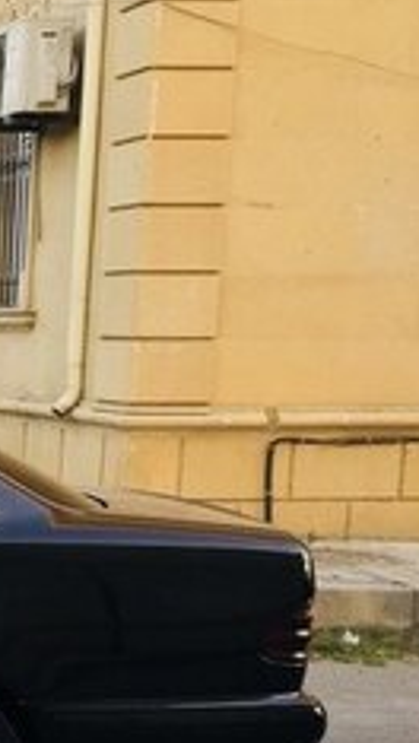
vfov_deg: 23.6
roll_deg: -1.3
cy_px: 583
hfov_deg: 11.3
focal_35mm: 89
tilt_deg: -7.9
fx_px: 1754
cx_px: -600
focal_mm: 4.15
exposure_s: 1/100
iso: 32
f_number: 2.2
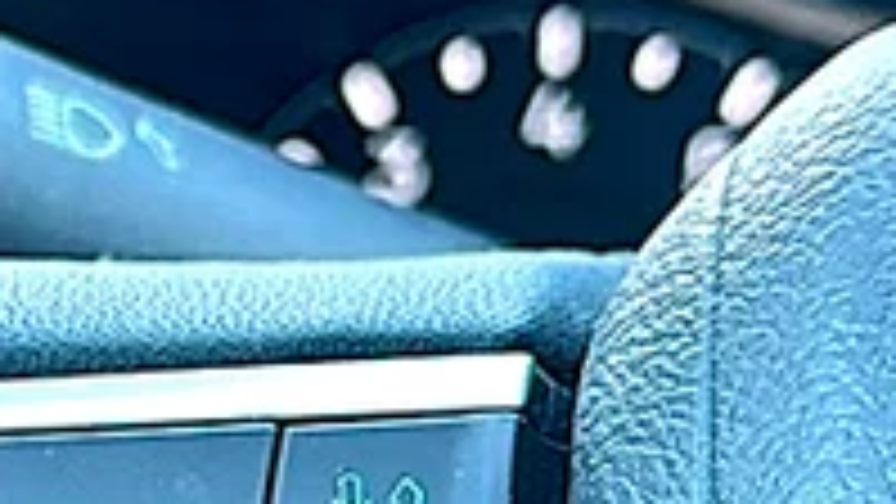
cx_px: -176
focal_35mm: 165
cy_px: 754
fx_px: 3921
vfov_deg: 7.2
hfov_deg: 12.7
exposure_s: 1/64
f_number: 1.78
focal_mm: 6.86
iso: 50
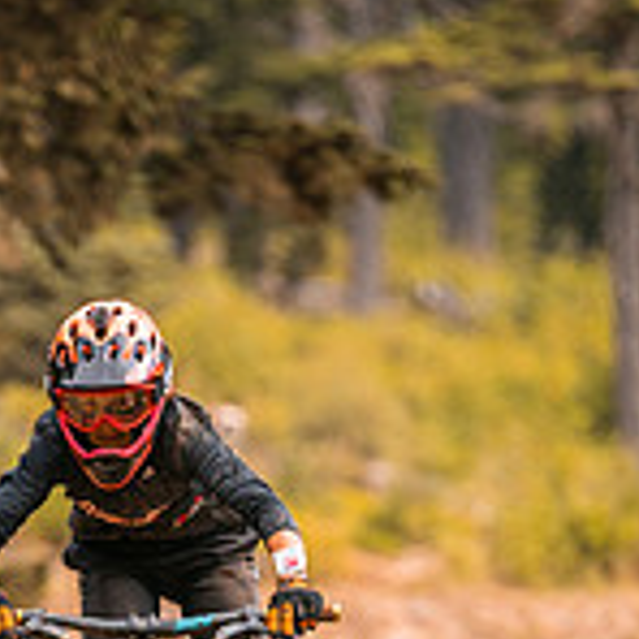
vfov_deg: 2.6
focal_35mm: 667
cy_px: 820
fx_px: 13930
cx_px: 134
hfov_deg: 2.6
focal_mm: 200
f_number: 2.8
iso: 360
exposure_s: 1/1600
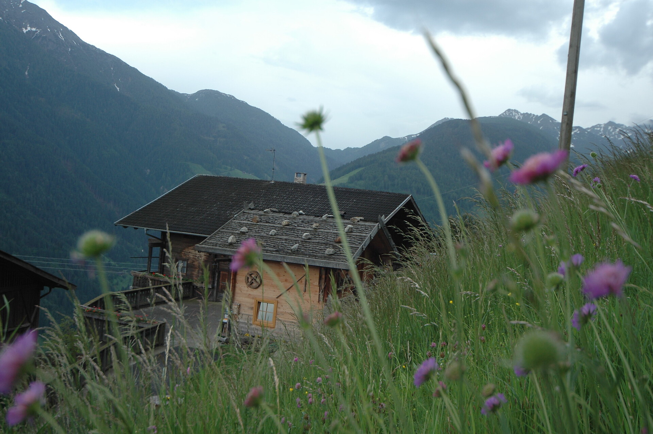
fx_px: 652
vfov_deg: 36.8
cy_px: 217
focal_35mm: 36
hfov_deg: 53.2
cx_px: 326
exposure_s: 1/125
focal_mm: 24
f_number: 5.6
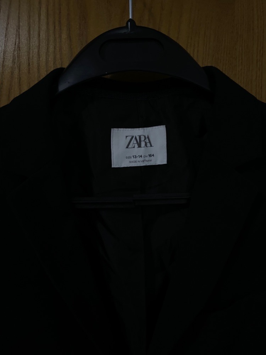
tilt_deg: -0.1
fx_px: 266
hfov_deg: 53.1
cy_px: 178
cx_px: 133
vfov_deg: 67.3
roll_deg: -3.2
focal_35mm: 26
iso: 500
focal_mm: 4.25
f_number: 1.8
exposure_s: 1/33
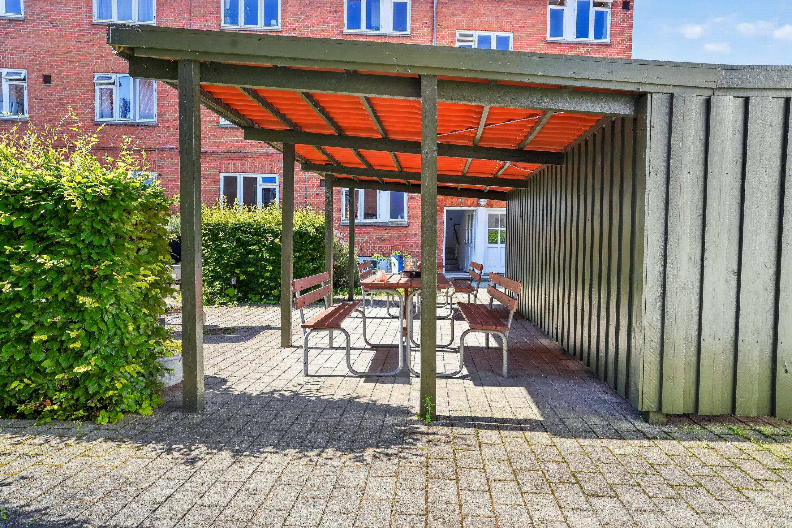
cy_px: 264
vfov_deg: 57.2
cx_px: 396
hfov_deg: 78.6
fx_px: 484
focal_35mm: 22
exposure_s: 1/30
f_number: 8
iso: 400
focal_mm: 22
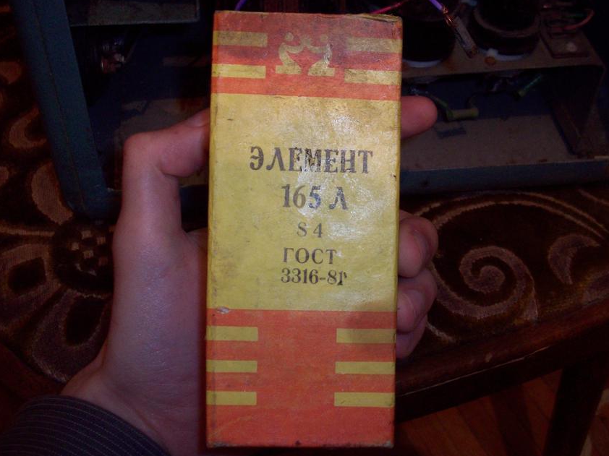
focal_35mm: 45
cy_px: 236
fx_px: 791
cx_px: 344
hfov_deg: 42.0
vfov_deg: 32.2
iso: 80
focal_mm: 6.2
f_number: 2.8
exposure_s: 1/32
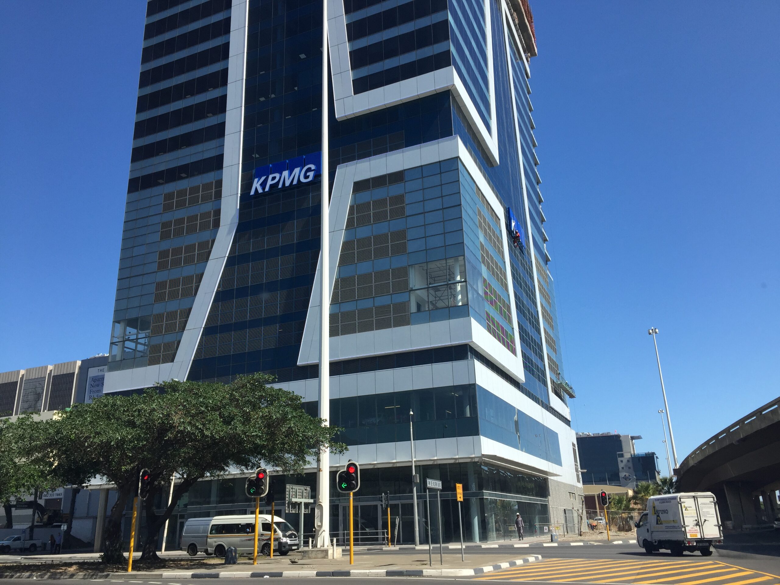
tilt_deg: +17.9
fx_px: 653
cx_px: 390
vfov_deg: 48.2
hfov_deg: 61.7
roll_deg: +0.8
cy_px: 292
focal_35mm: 29
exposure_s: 1/1464
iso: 32
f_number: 2.2
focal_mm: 4.15
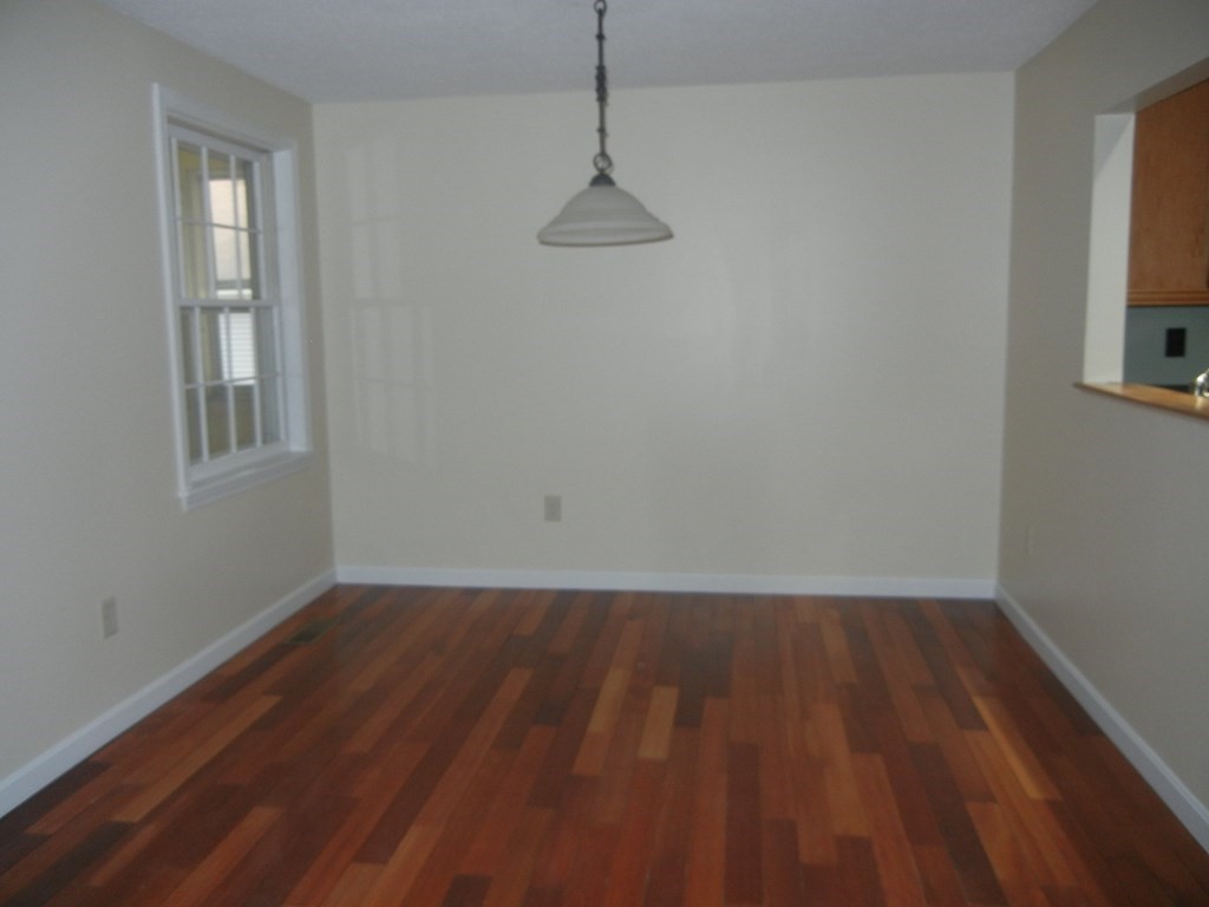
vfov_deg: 46.8
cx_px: 604
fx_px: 1048
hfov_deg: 60.0
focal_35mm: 30
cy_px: 454
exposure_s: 1/30
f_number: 3.5
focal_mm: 5.4
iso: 224
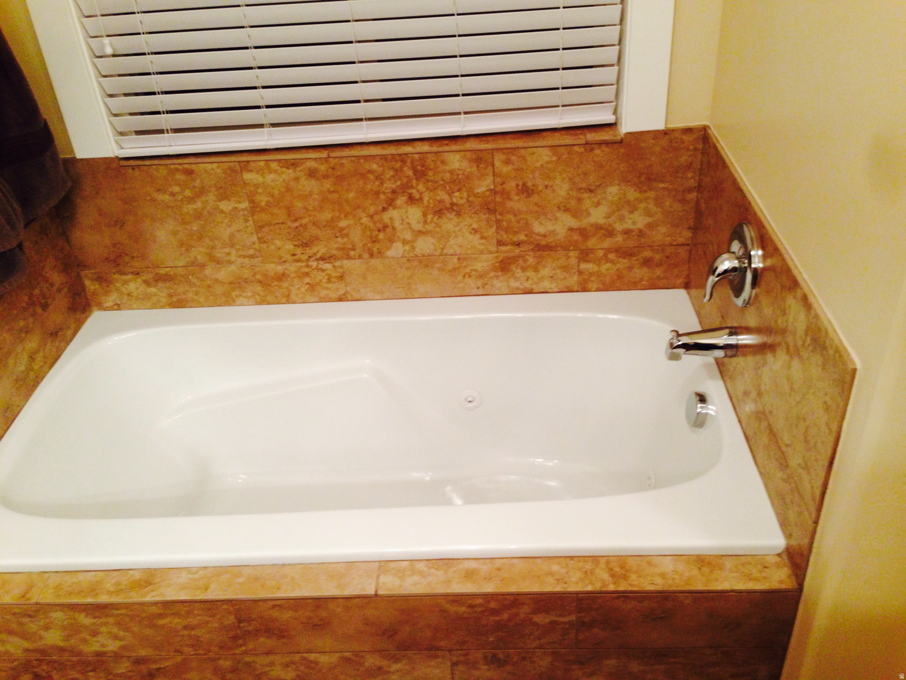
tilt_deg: -33.2
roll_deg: +5.9
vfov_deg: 42.9
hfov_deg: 55.4
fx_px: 864
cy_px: 340
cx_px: 453
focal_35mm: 33
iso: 125
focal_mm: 4.12
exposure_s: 1/20
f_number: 2.4
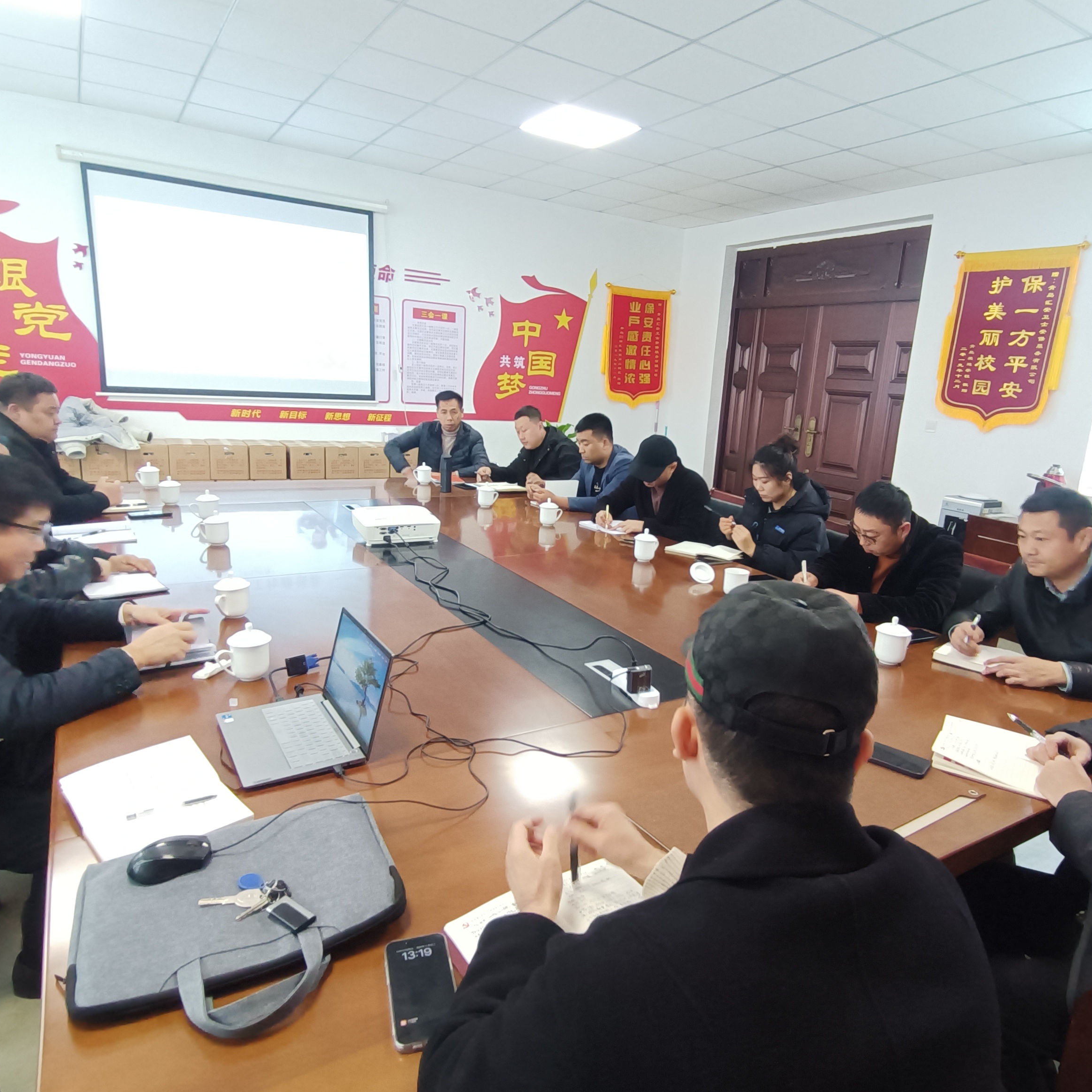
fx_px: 749
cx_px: 600
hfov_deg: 72.0
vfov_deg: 72.1
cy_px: 550
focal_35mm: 21
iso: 691
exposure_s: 1/25
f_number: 2.4
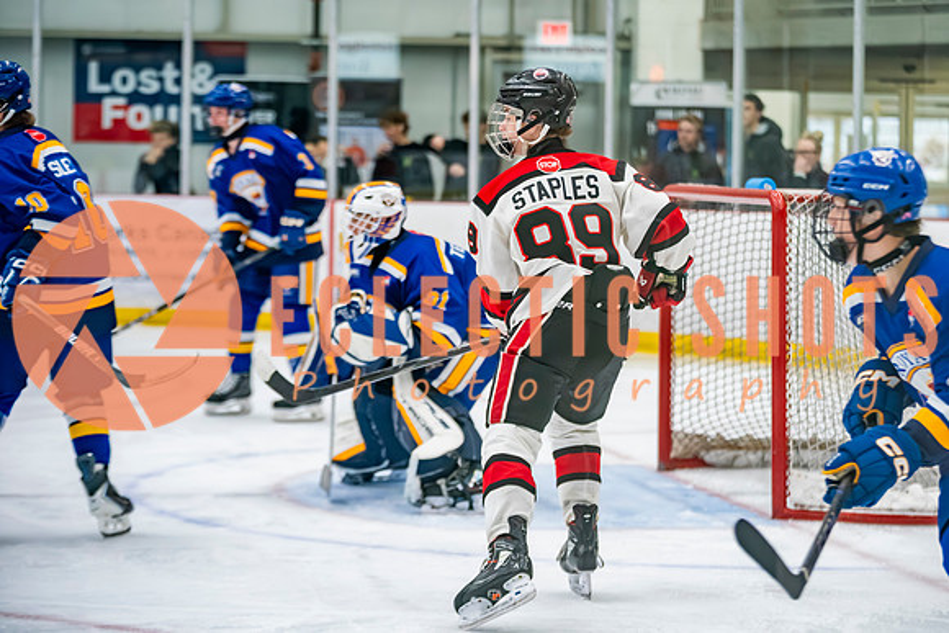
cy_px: 264
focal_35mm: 119
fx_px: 3132
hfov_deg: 17.2
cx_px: 553
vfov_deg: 11.5
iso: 3200
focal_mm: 102
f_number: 2.8
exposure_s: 1/640
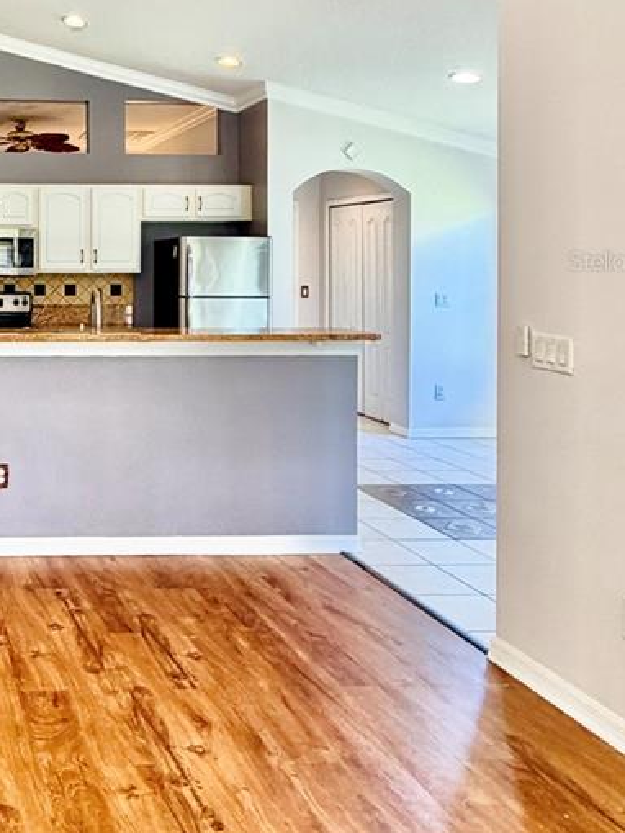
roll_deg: -0.6
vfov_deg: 53.9
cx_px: -51
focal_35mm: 33
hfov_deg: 36.7
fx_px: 794
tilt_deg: +2.3
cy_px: 260
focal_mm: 2.22
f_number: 2.2
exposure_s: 1/120
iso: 320
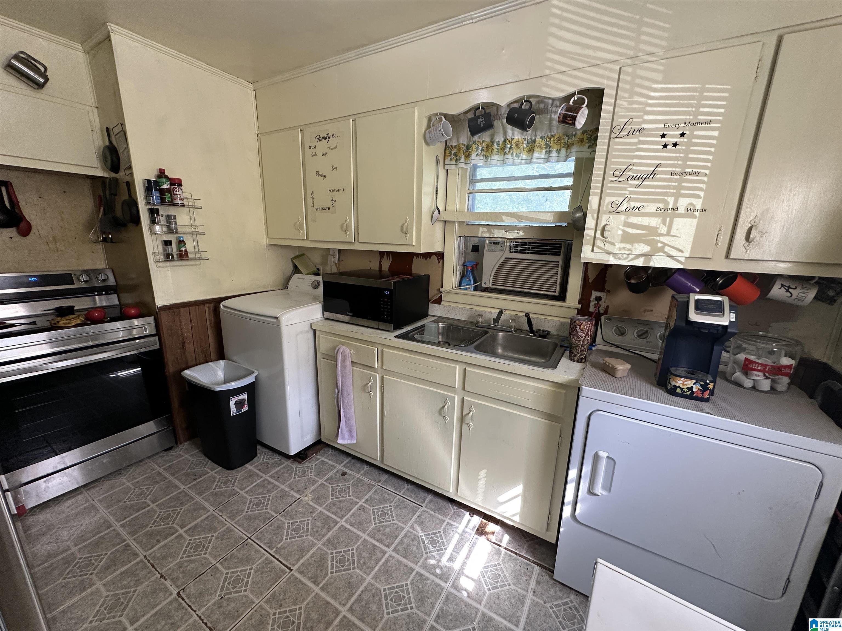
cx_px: 421
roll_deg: -1.9
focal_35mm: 14
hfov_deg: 102.1
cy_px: 316
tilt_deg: -13.7
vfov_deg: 85.7
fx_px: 341
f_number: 2.2
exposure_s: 1/120
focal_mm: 2.22
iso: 250
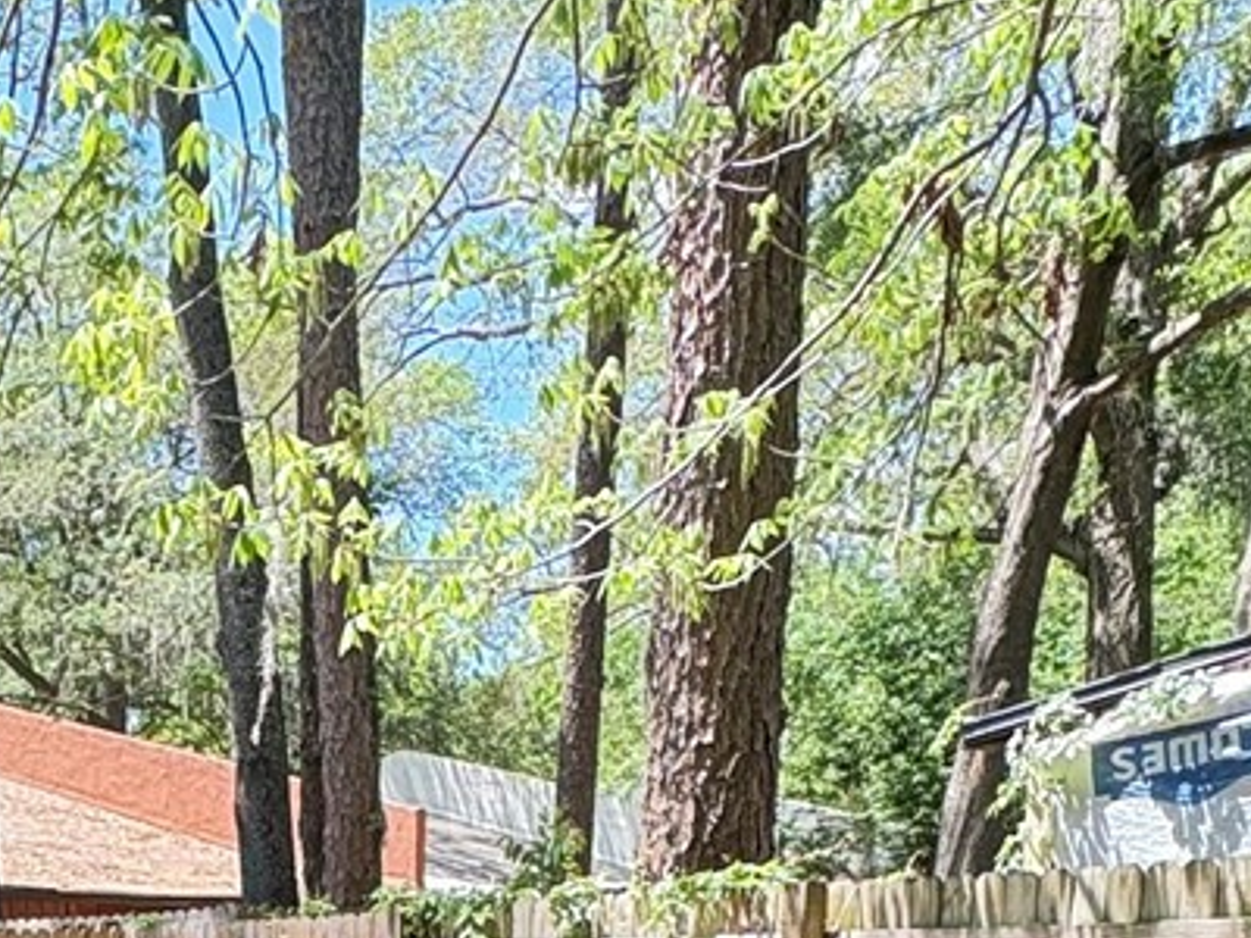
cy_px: 1416
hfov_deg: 32.1
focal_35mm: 56
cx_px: 53
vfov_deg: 21.7
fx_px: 2024
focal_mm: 2.22
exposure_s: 1/131
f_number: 2.2
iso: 64
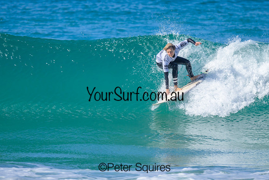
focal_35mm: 1098
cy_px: 75
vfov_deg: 1.3
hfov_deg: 1.9
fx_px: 8209
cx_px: 153
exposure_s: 1/2000
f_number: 6.3
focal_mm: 800
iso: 320
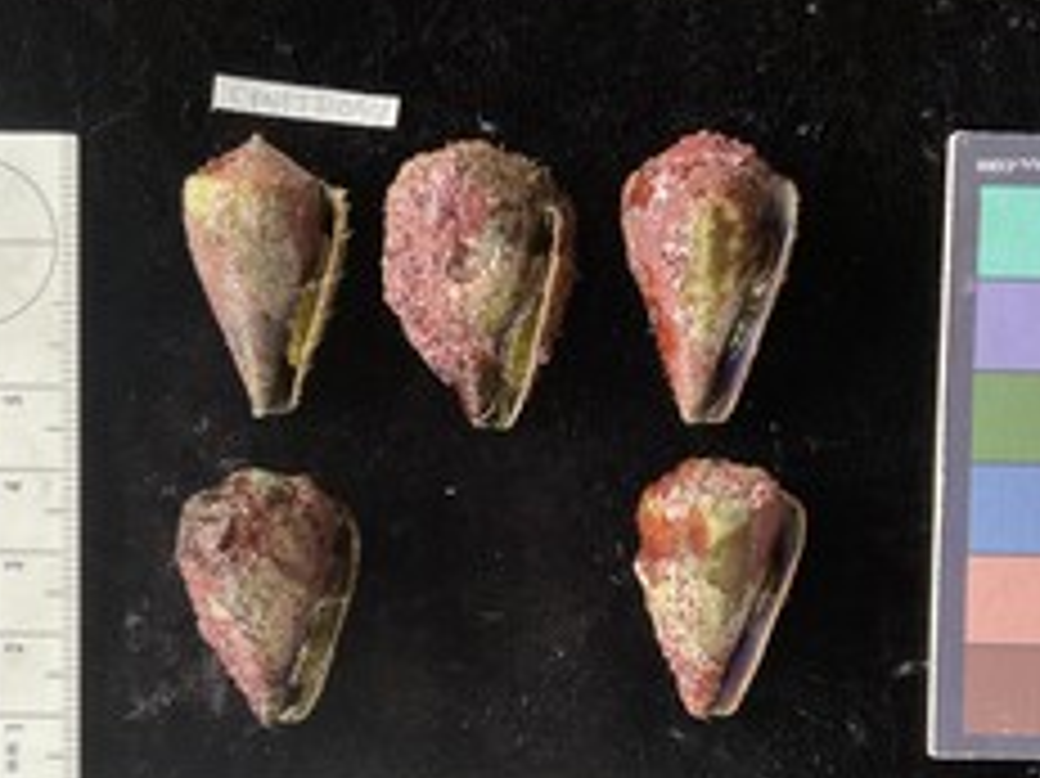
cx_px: 608
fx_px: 1321
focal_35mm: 44
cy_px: 524
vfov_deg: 32.5
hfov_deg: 42.8
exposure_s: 1/60
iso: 160
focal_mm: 3
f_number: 1.8
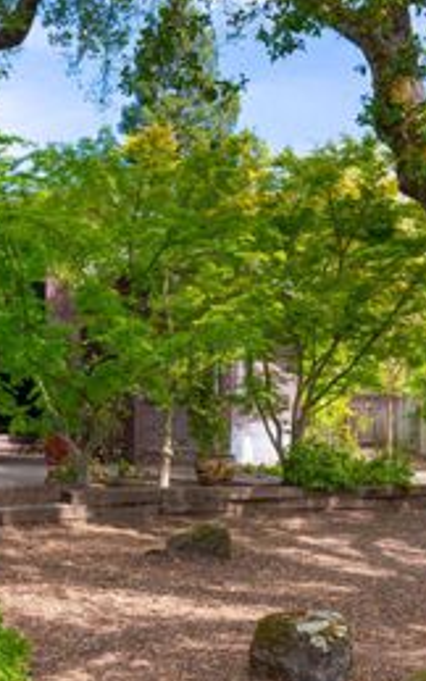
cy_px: 351
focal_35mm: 59
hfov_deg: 21.8
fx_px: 1095
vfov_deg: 34.5
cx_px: 113
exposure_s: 1/100
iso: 100
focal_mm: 30
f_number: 8
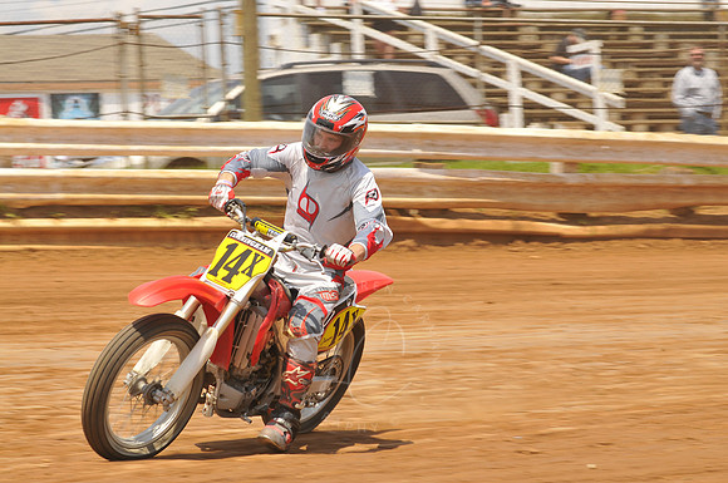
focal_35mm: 158
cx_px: 364
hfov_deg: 13.1
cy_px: 242
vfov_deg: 8.7
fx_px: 3181
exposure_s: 1/400
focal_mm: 105
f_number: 8
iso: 200
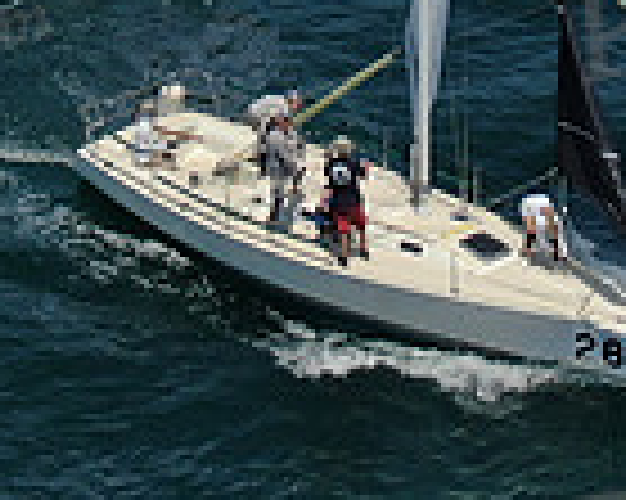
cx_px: 315
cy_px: -241
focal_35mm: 196
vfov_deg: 7.7
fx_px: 3629
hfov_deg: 9.9
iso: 100
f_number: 3.8
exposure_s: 1/1600
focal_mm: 8.6
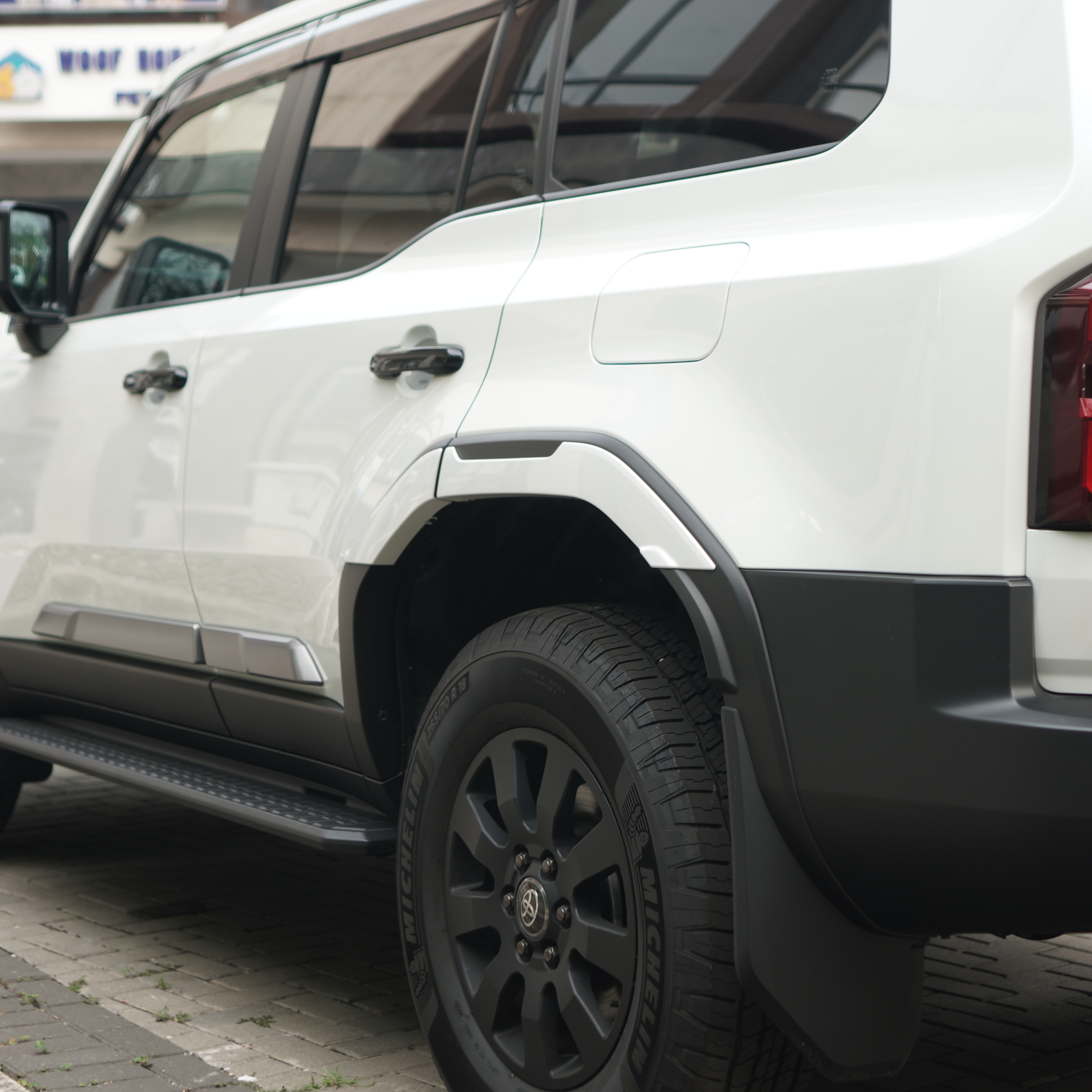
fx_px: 2391
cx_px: 497
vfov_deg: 25.7
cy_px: 541
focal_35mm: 67
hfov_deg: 25.7
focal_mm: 35
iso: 125
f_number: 2.5
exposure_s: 1/100
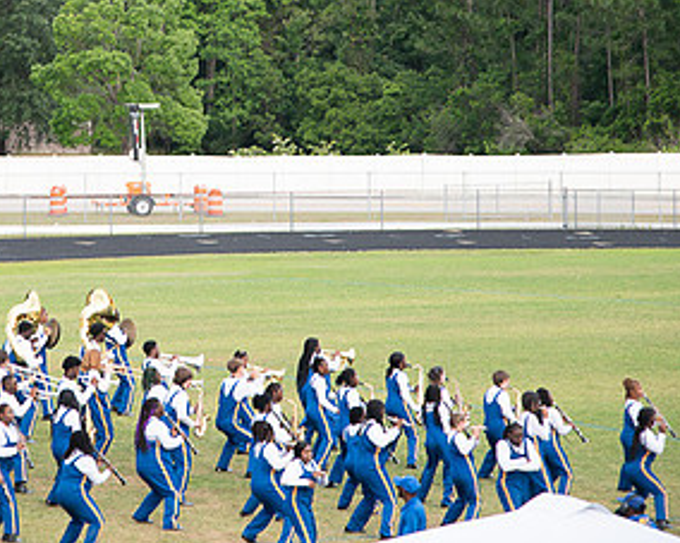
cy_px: 91
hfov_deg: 9.1
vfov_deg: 7.3
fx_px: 4245
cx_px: 160
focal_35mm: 211
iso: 400
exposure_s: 1/200
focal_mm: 110
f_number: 4
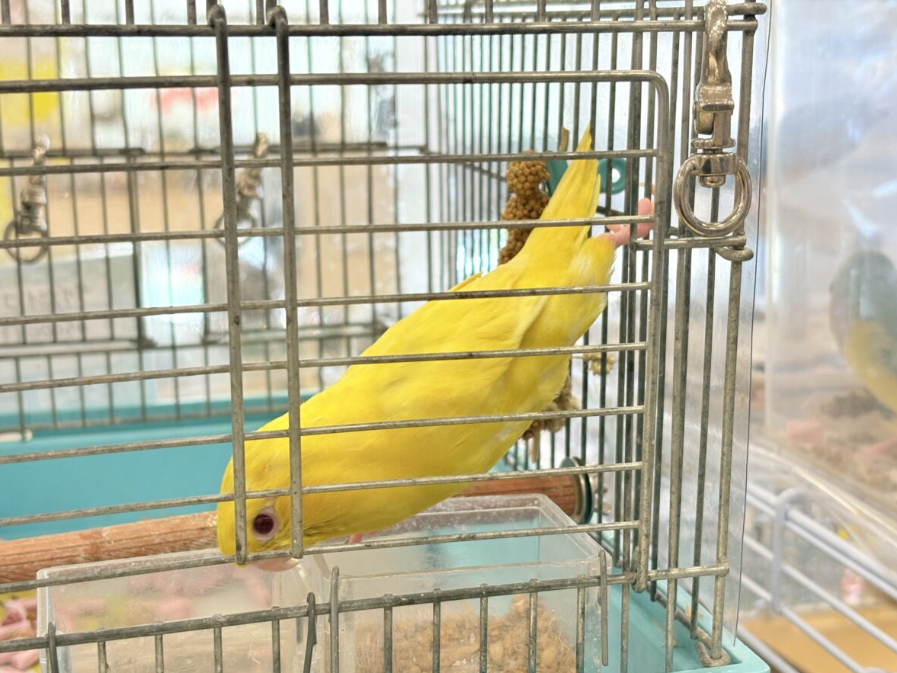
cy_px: 341
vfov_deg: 27.5
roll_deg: +0.3
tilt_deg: -11.9
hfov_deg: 36.2
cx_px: 456
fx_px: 1374
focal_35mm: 53
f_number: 1.6
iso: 64
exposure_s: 1/100
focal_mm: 5.96
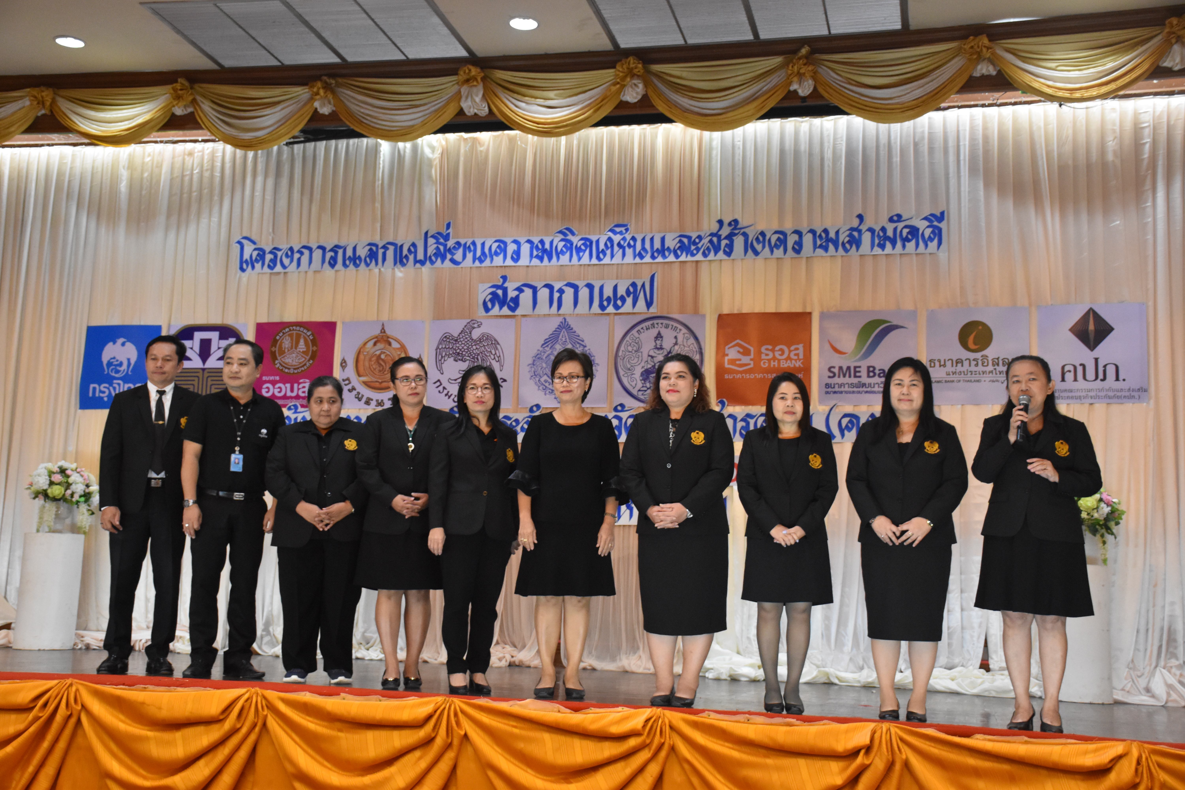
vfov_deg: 29.9
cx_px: 592
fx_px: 1481
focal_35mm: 45
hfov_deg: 43.6
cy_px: 395
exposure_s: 1/60
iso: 2500
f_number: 4
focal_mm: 30
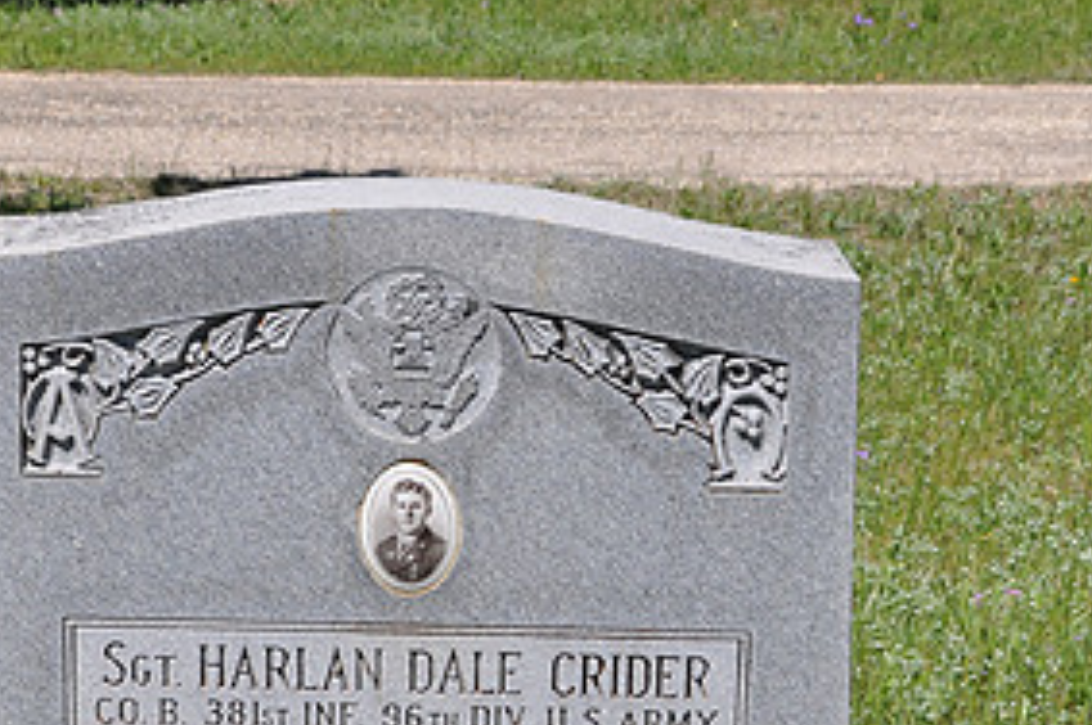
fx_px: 3545
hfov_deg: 17.5
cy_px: 704
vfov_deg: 11.6
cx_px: 482
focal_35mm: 117
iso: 200
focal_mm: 38
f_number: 9
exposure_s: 1/320
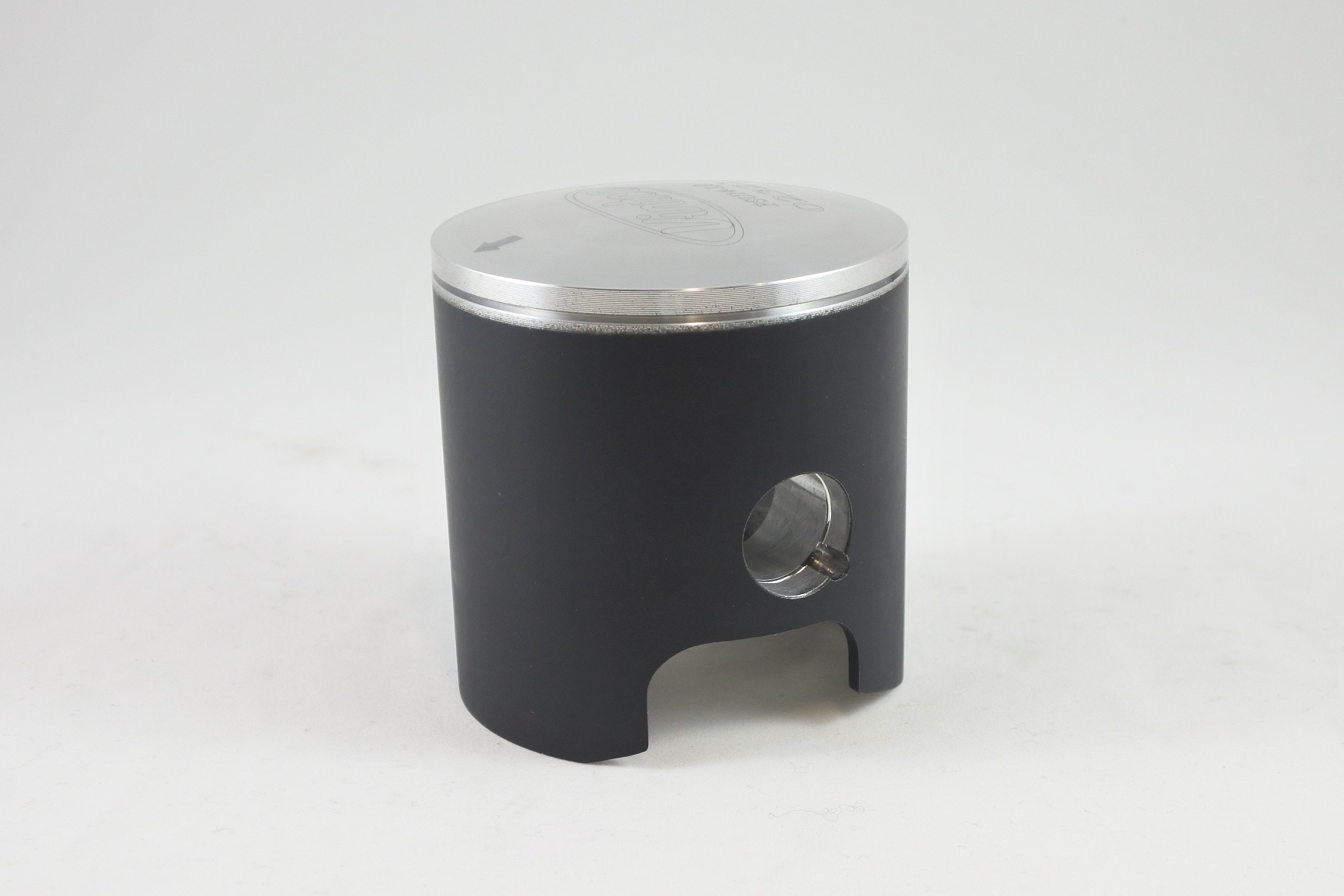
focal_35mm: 41
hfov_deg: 47.4
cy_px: 448
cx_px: 672
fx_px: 1531
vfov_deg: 32.6
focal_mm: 15.3
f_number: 4.2
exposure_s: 1/125
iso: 500
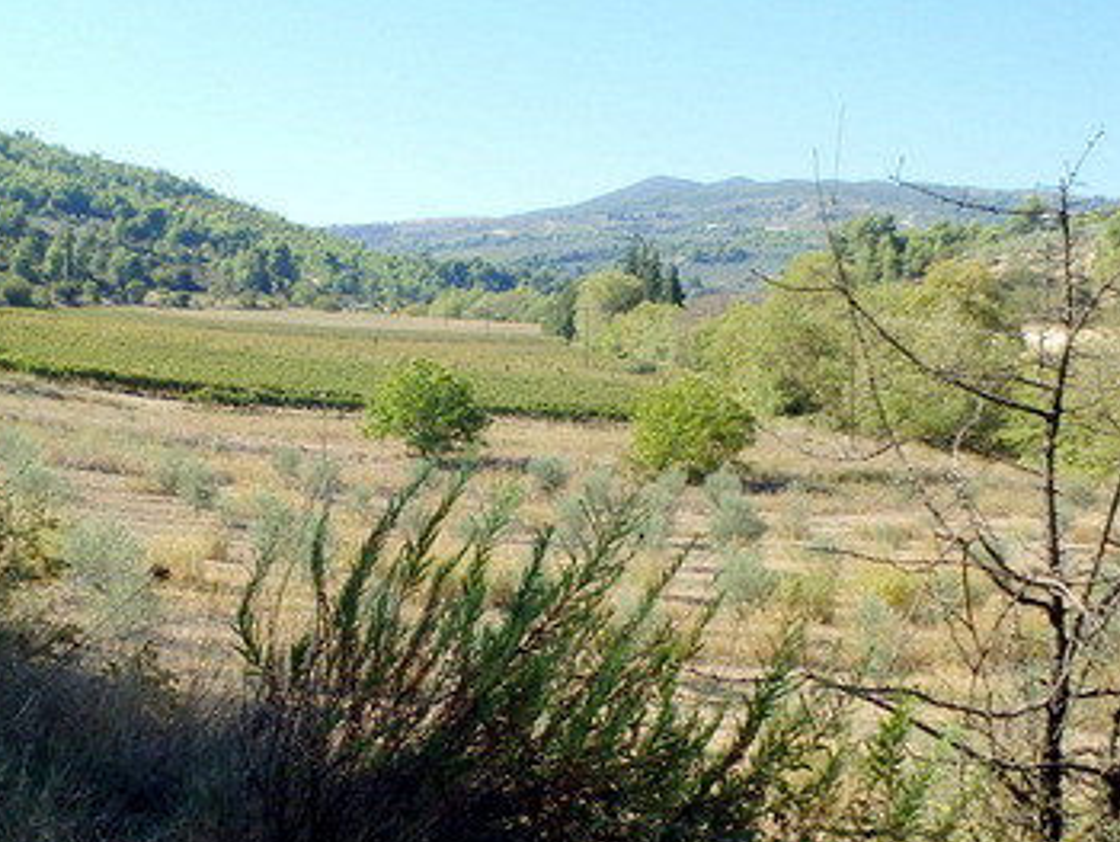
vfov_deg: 35.9
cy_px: 362
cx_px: 550
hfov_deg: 46.8
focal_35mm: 40
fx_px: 1295
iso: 125
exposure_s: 1/500
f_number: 3.9
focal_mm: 5
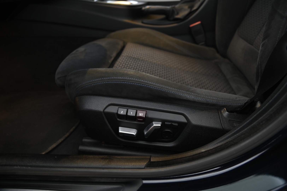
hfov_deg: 62.0
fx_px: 239
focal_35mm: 30
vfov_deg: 43.5
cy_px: 96
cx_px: 144
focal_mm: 30
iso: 1000
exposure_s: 1/8
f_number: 4
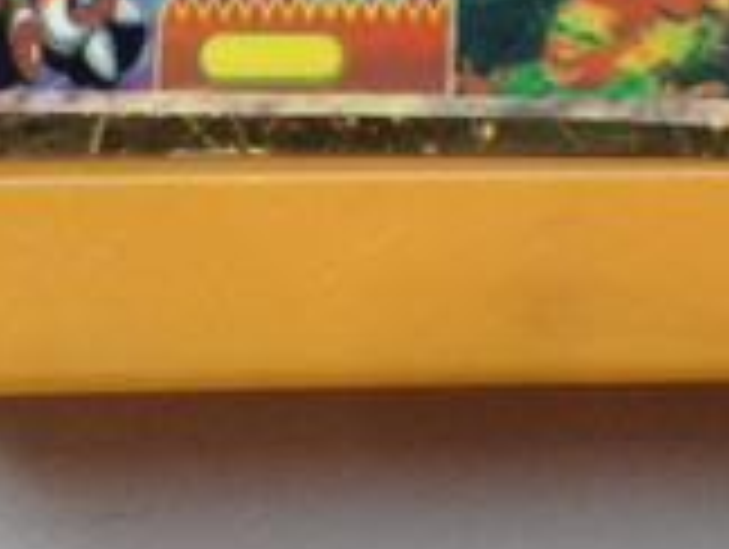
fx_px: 2742
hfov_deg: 14.9
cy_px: -284
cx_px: 702
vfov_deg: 11.0
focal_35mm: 130
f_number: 2.4
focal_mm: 3.3
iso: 50
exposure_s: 1/120
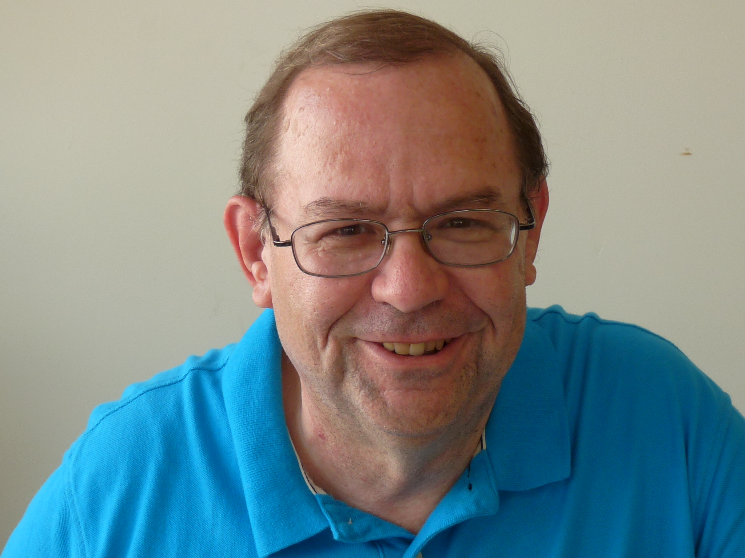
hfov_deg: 24.4
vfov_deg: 18.4
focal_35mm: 80
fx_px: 1722
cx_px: 372
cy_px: 279
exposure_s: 1/100
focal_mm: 8
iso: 100
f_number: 3.2
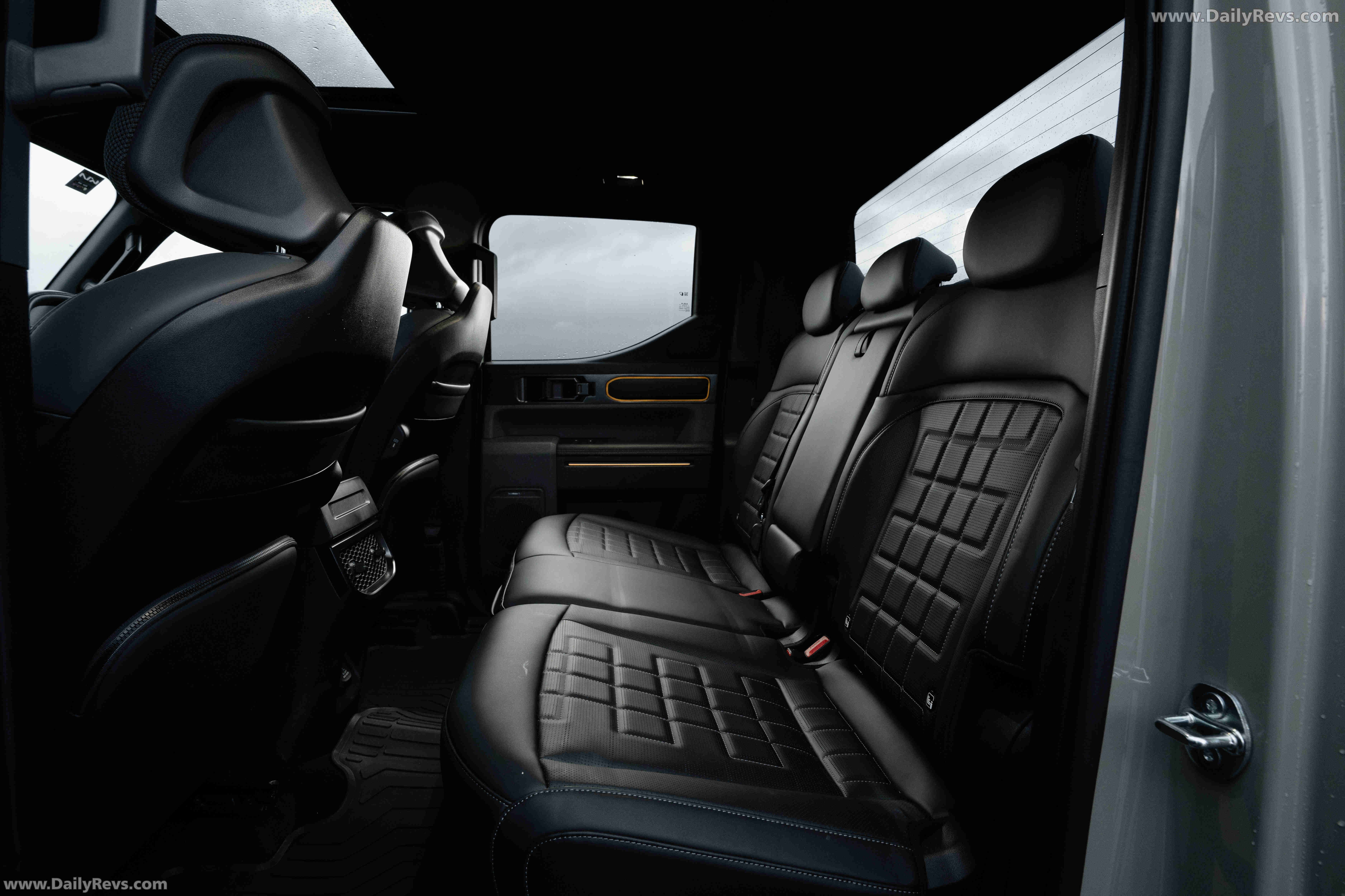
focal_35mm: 19
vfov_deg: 64.6
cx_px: 672
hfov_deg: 86.9
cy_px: 448
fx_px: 710
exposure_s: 1/10
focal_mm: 19
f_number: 9
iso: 800
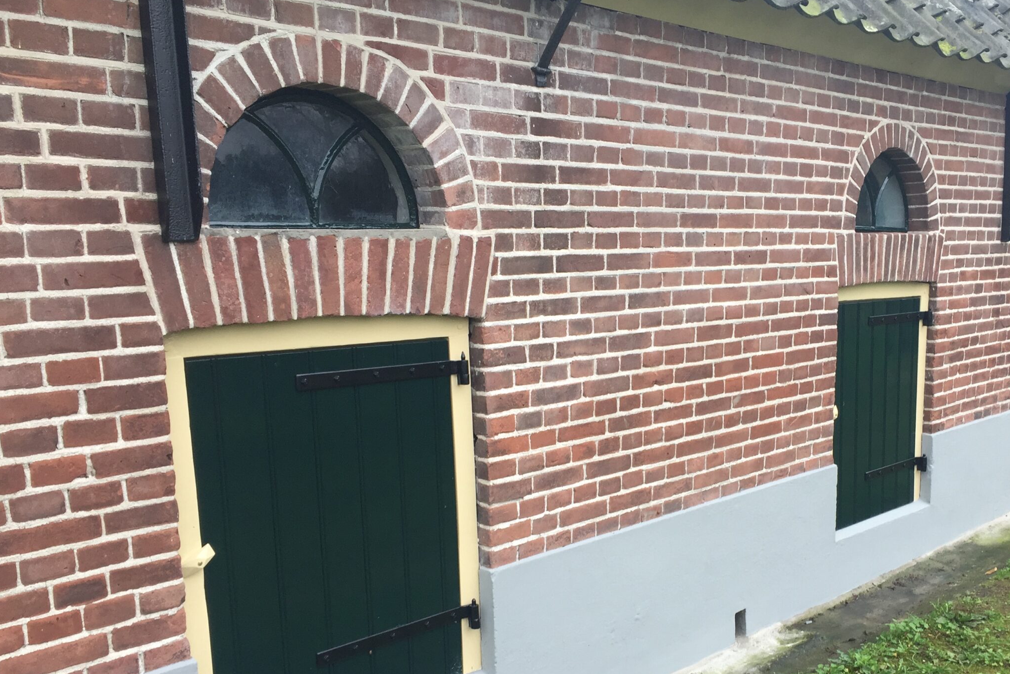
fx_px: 1066
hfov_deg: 50.2
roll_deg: +0.3
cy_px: 441
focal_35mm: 38
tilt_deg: -8.3
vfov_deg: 34.8
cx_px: 626
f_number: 2.2
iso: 50
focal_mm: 4.15
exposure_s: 1/100
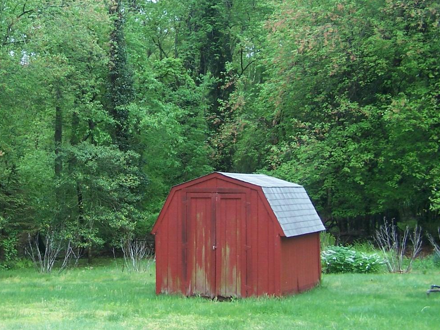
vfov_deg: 22.8
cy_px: 97
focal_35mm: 64
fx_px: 813
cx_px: 93
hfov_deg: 29.6
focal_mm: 6.3
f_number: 2.8
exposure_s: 1/180
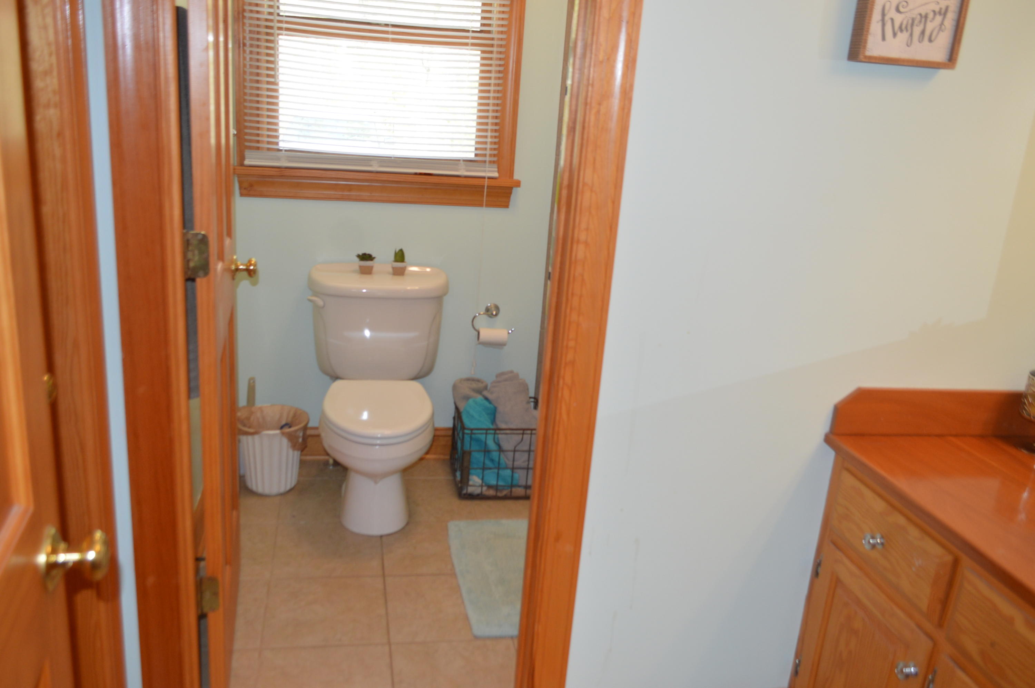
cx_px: 518
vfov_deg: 43.5
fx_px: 862
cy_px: 344
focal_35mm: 30
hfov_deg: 62.0
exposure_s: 1/60
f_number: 4
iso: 400
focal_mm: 20
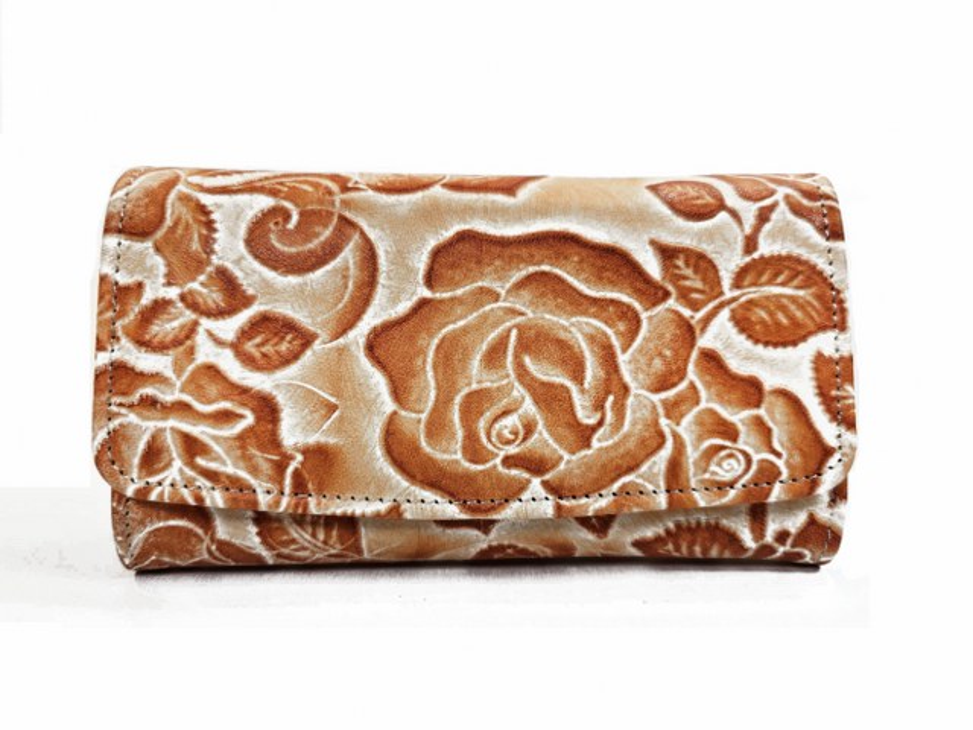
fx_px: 646
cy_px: 365
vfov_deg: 58.9
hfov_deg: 73.9
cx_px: 486
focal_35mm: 23
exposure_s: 1/192
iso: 10
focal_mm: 6.3
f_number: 1.7
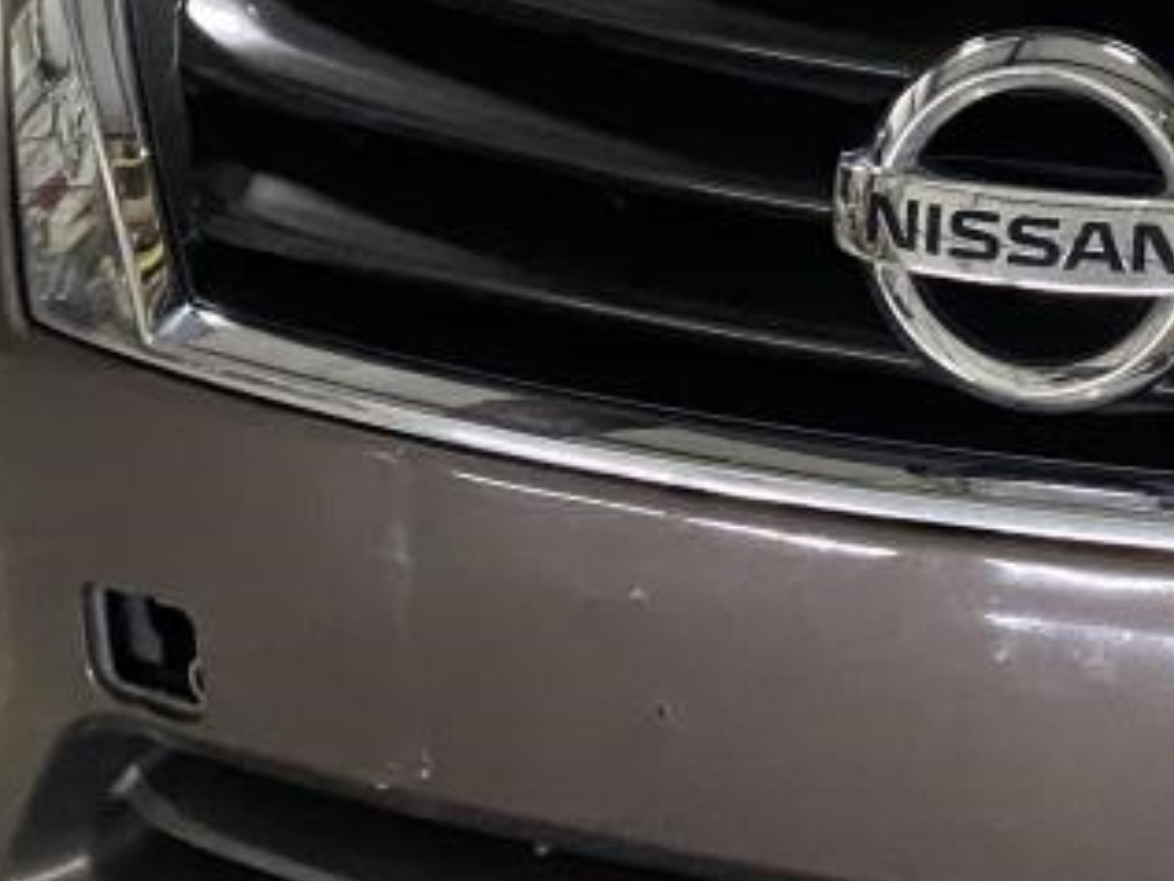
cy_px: -189
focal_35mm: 105
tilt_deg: -15.7
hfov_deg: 16.8
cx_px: 1815
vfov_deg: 13.7
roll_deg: -2.1
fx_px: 3562
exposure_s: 1/60
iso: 500
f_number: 1.8
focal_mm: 4.25
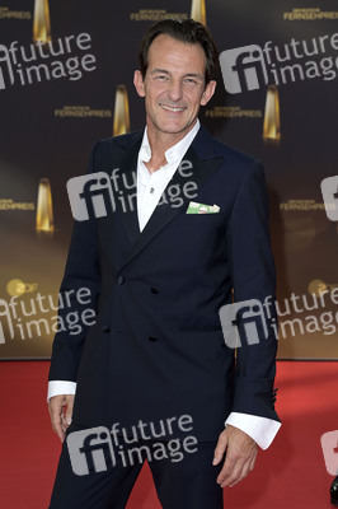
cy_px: 254
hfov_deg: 15.2
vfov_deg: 22.6
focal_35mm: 90
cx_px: 169
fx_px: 1270
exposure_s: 1/250
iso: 800
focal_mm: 90
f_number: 6.3
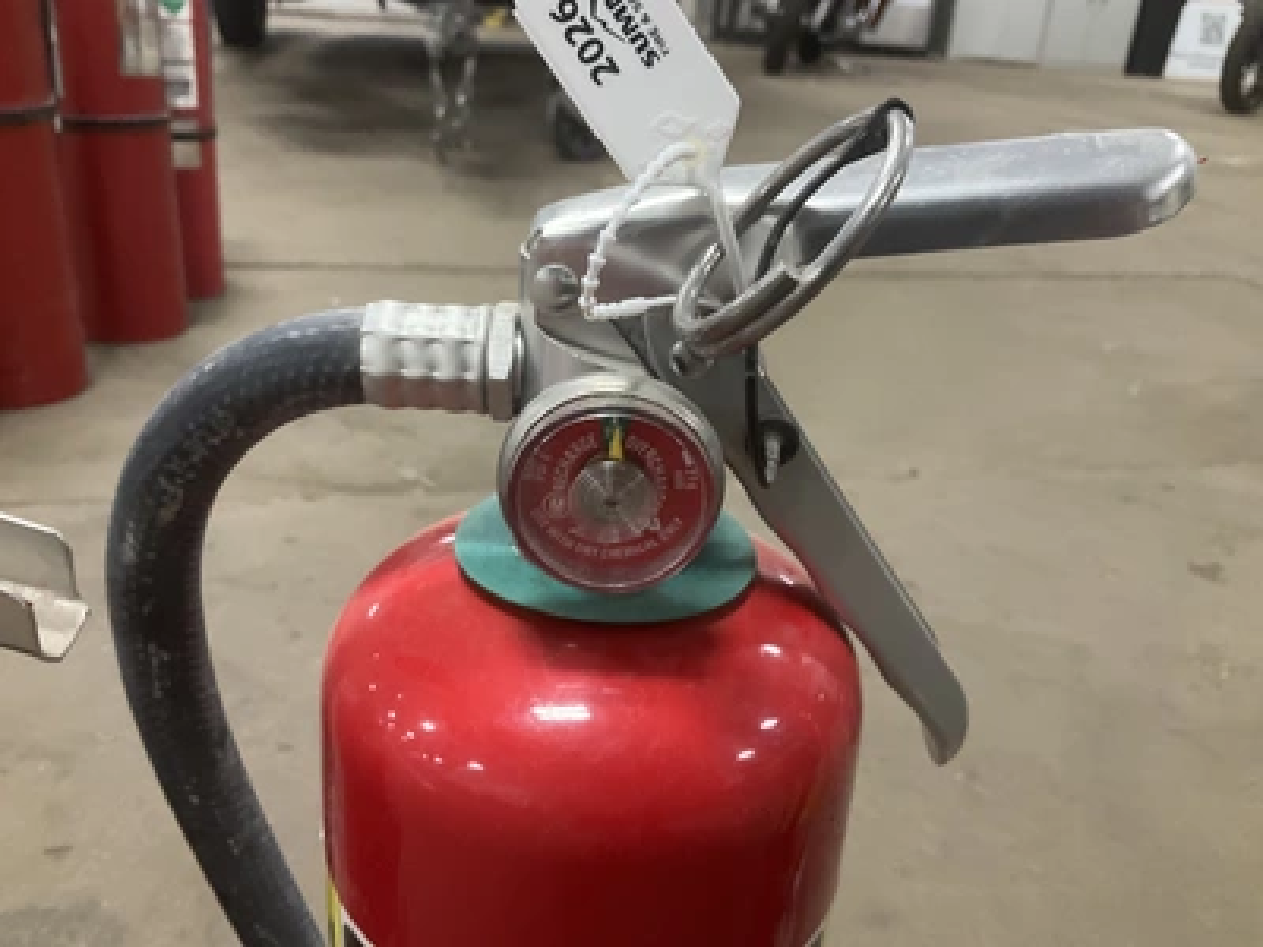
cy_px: 474
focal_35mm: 29
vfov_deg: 48.2
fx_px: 1058
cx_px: 632
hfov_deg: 61.7
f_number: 1.8
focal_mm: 3
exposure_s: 1/40
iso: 200
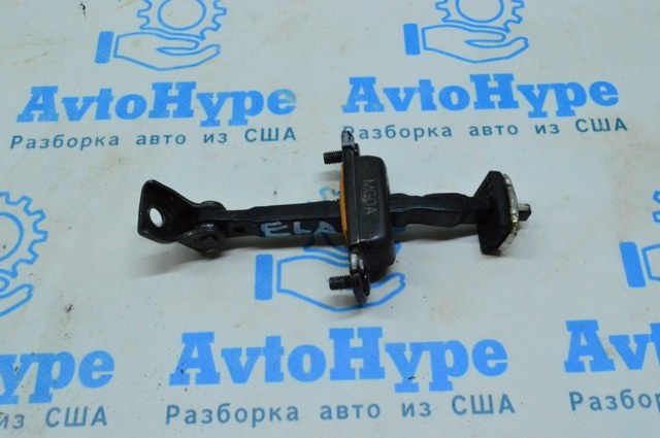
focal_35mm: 40
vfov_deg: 32.9
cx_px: 330
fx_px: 742
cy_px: 219
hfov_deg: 48.0
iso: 6400
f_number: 25
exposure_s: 1/50
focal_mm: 27
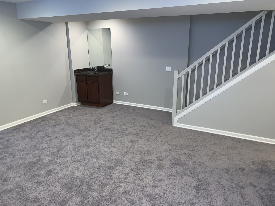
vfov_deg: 53.1
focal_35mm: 26
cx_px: 138
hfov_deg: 67.3
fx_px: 207
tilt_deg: -16.2
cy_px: 103
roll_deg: -0.7
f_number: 1.8
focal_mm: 4.25
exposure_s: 1/13
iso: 64
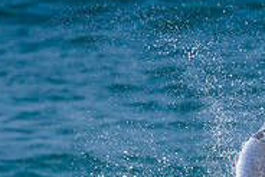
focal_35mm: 3460
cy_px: 285
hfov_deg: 0.6
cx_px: 402
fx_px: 25489
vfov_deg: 0.4
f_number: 6.3
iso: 220
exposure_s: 1/2000
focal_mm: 800
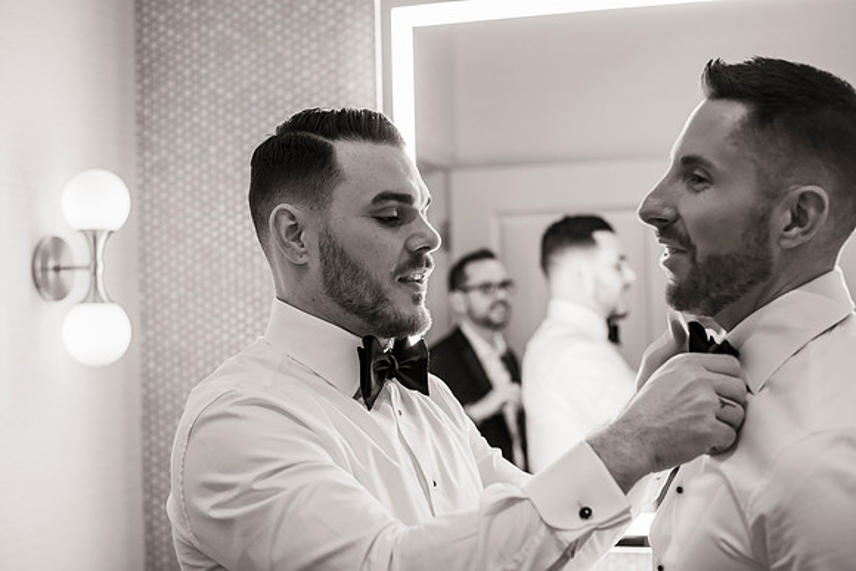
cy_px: 286
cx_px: 428
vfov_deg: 27.0
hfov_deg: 39.6
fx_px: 1189
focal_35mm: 50
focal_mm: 50
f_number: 3.2
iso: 800
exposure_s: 1/40
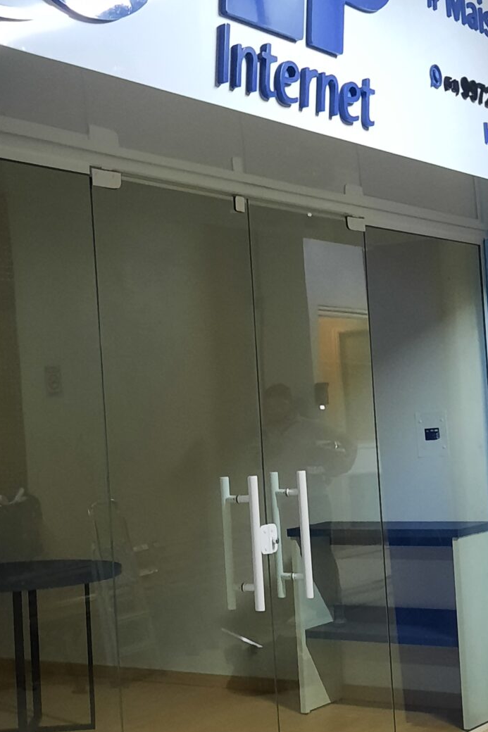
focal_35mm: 64
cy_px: 416
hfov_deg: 21.2
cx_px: 256
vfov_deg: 31.4
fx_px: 1302
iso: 500
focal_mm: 4.6
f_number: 2
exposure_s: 1/24
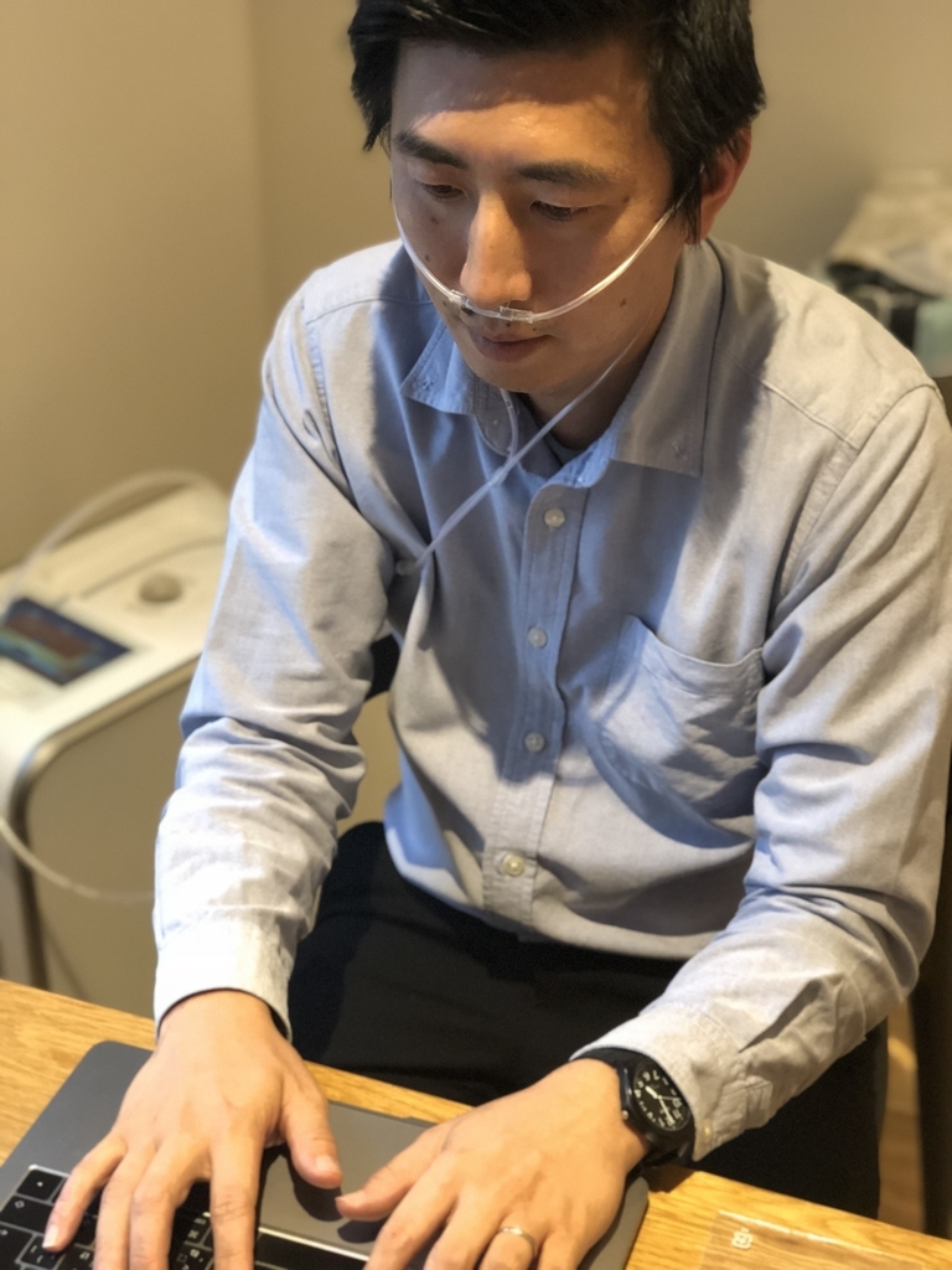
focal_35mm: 57
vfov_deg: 33.8
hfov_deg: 25.7
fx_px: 2090
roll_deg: +1.6
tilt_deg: -30.9
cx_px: 476
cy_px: 635
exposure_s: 1/60
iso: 640
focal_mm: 6.6
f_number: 2.8
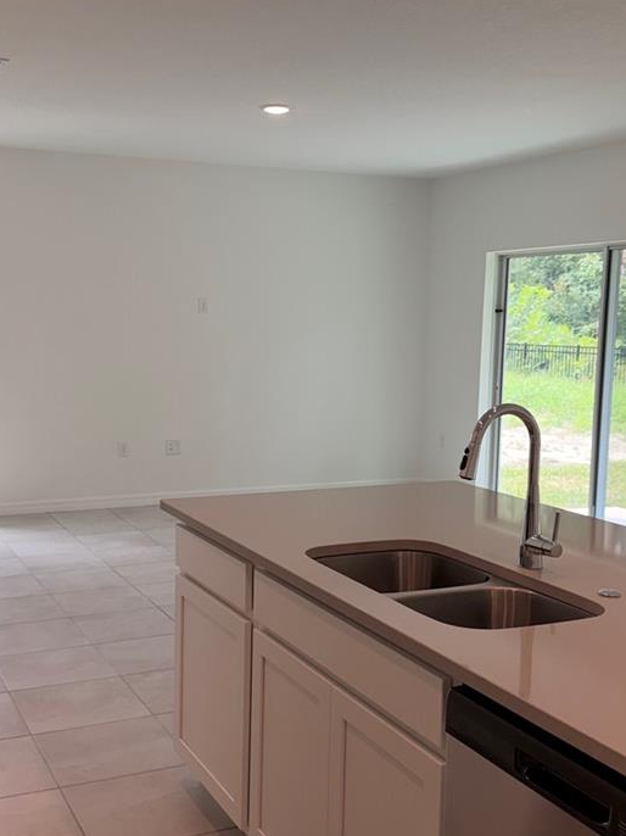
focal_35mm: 42
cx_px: 272
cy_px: 450
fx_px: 1013
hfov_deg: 34.3
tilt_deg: -9.0
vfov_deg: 44.8
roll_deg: -0.7
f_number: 1.78
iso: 80
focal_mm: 6.76
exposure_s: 1/212
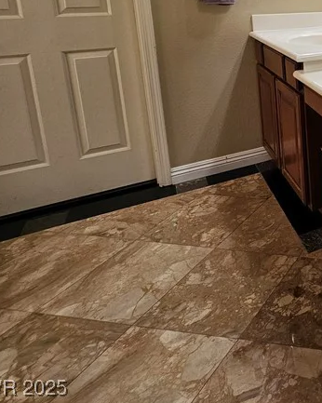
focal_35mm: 30
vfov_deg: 52.7
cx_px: 449
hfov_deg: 31.9
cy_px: 51
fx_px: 358
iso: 80
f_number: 2.2
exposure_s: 1/120
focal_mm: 2.2
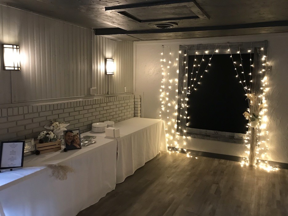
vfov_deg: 49.7
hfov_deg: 63.4
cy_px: 108
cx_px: 144
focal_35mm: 28
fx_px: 233
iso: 100
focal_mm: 3.99
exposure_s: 1/9
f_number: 1.8
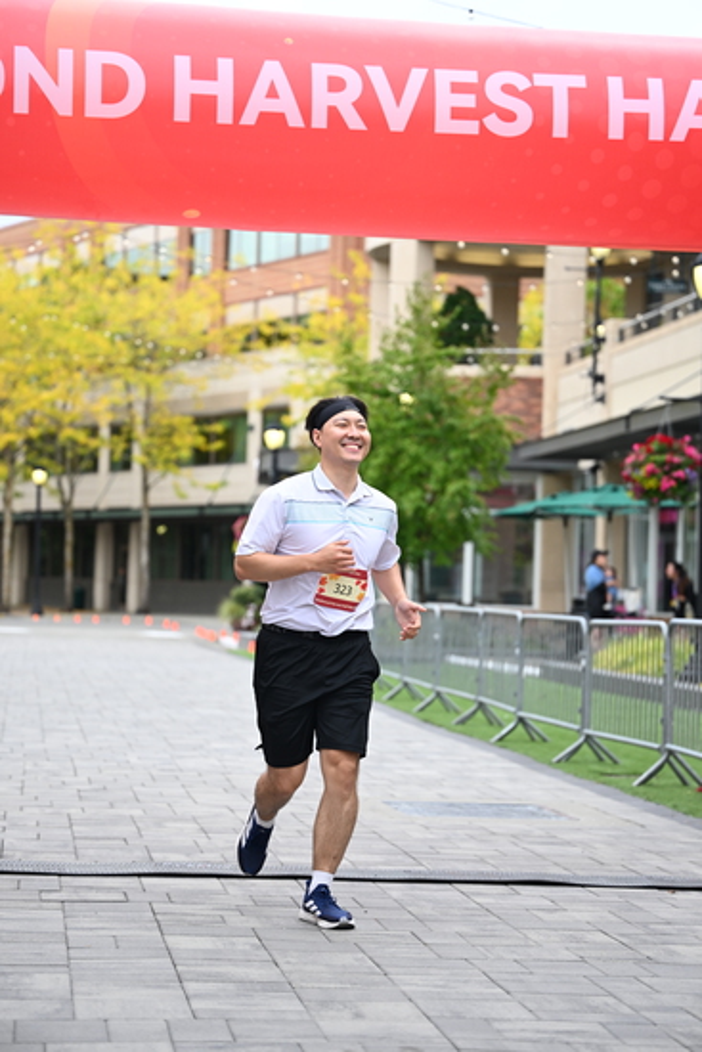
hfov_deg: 16.3
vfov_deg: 24.2
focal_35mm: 84
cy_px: 526
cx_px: 351
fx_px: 2455
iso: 640
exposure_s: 1/1600
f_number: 2.8
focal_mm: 84
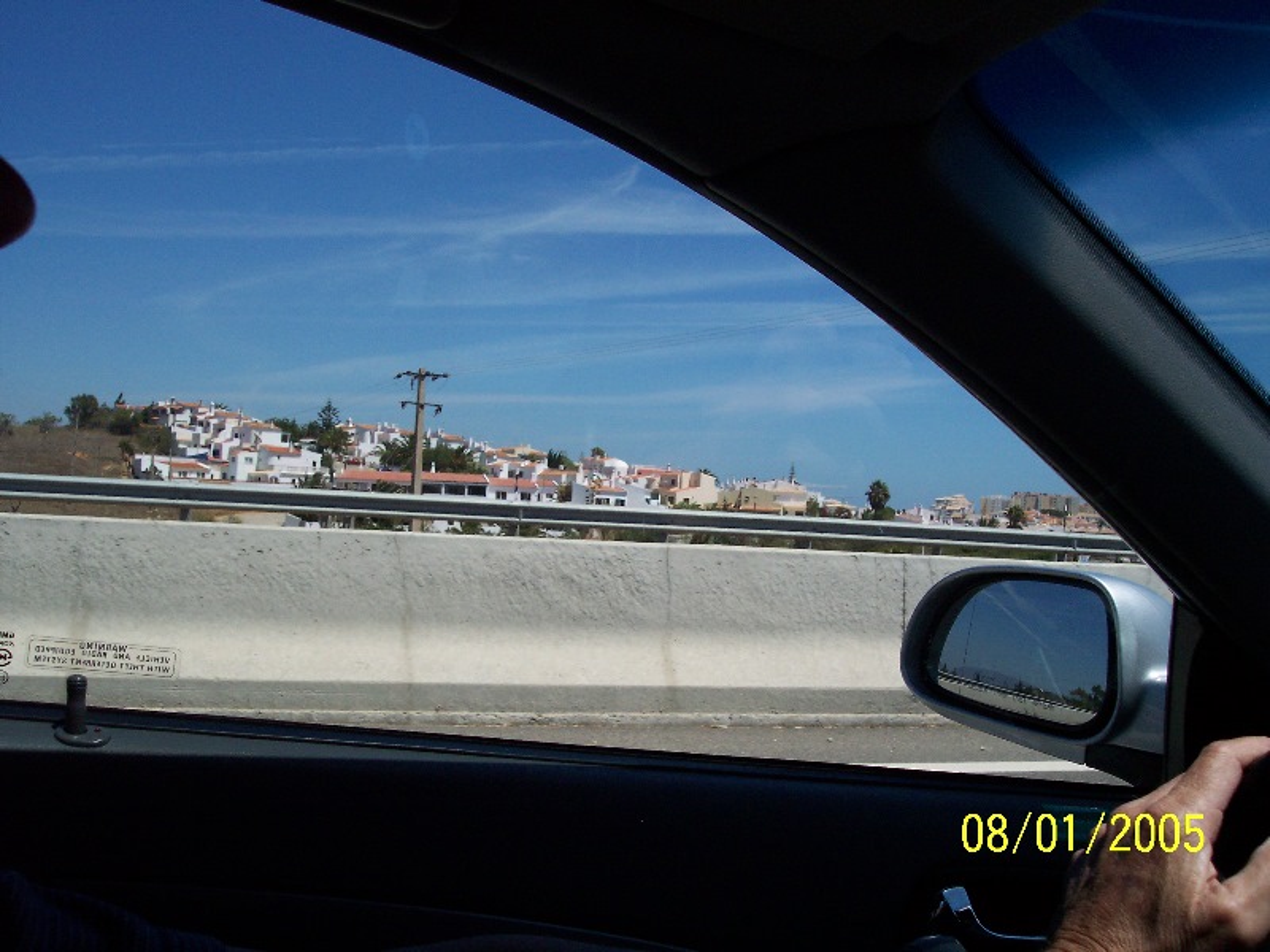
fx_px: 1394
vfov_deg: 37.7
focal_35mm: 38
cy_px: 476
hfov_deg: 49.0
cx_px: 635
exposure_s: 1/1000
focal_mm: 8
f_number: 4.8
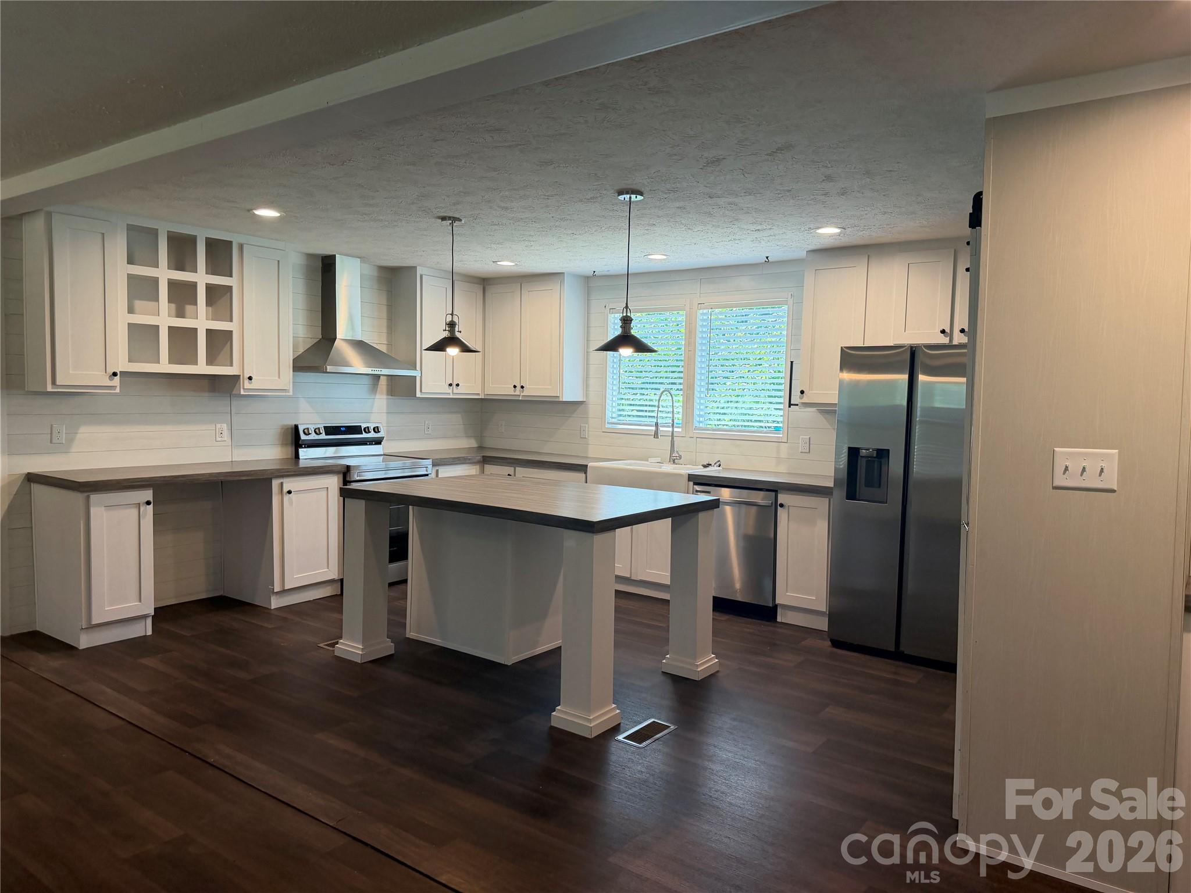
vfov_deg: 56.8
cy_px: 446
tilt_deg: -5.1
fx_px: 826
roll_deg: -0.2
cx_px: 596
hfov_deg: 71.6
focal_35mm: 24
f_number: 1.78
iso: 200
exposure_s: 1/195
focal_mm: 6.76
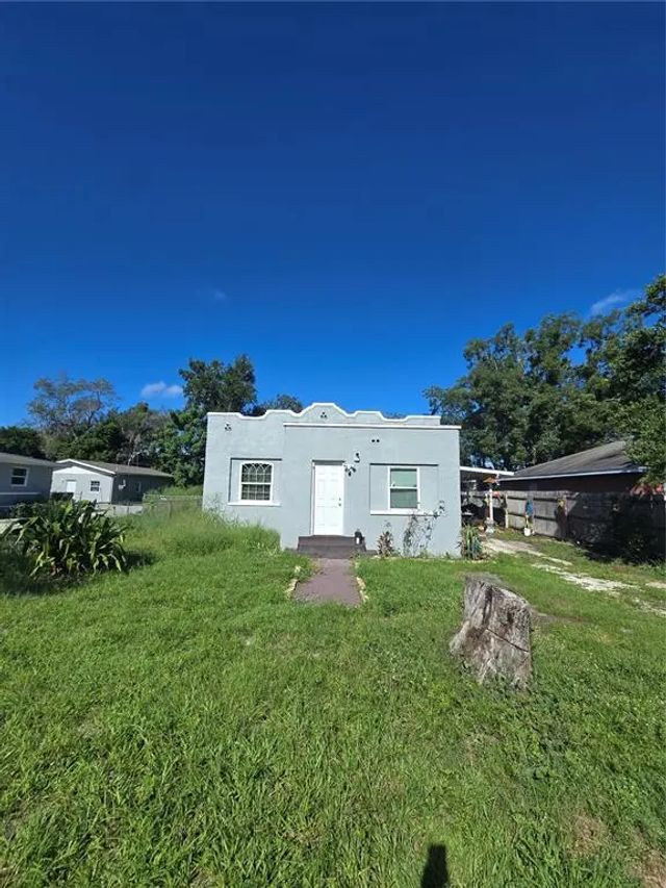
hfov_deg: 89.9
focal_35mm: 13
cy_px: 444
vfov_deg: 106.2
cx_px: 333
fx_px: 333
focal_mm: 2.2
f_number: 2.2
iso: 50
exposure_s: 1/2835
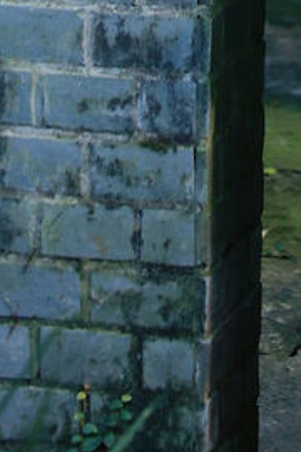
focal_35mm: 402
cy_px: -856
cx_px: 355
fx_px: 5041
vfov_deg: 4.9
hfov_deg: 3.4
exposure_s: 1/250
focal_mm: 70
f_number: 2.8
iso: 1250
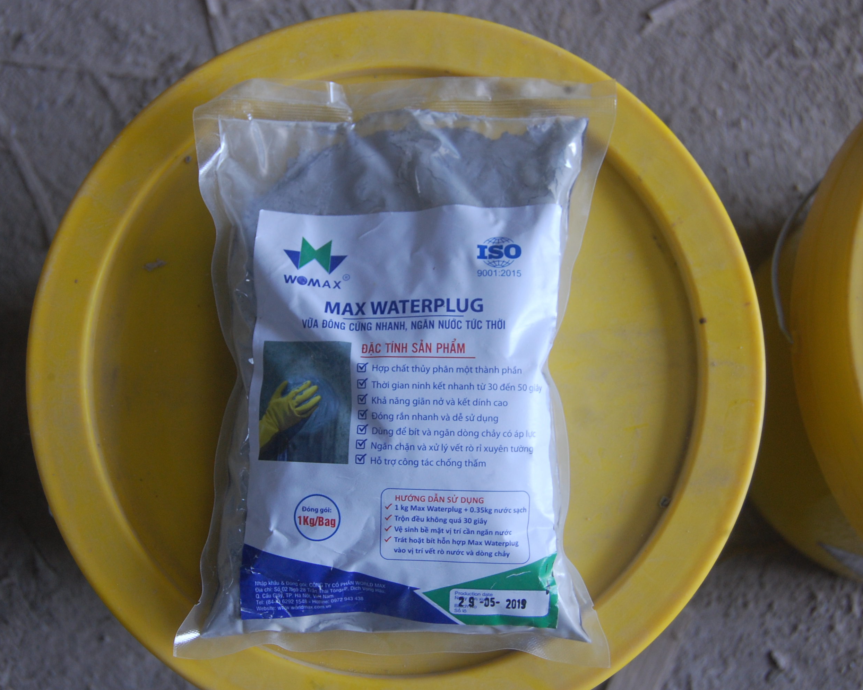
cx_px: 379
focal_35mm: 51
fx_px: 1303
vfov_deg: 29.7
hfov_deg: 36.6
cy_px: 346
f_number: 4.5
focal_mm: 30
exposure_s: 1/80
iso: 400
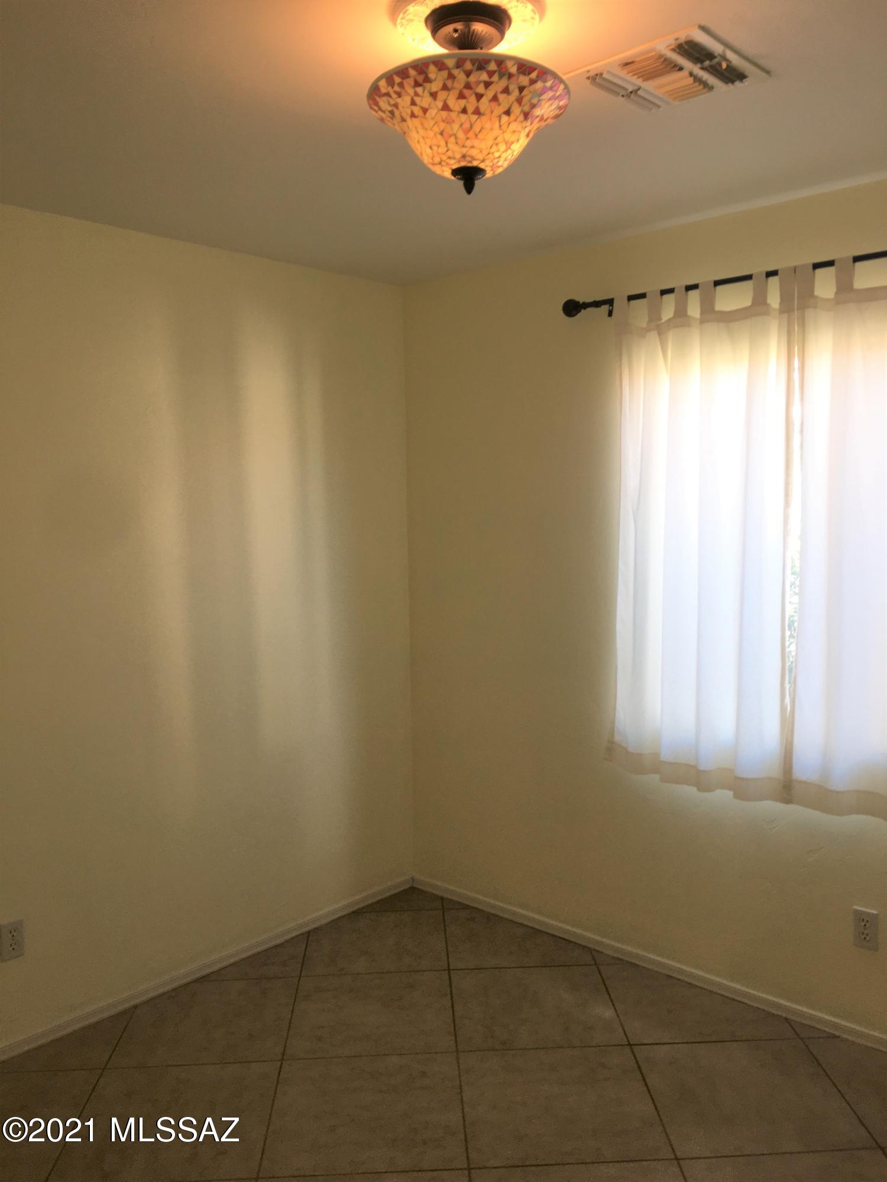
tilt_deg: -4.1
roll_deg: -0.7
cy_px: 591
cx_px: 444
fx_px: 991
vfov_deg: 61.7
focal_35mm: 29
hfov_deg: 48.2
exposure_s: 1/40
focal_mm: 4.15
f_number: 2.2
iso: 32
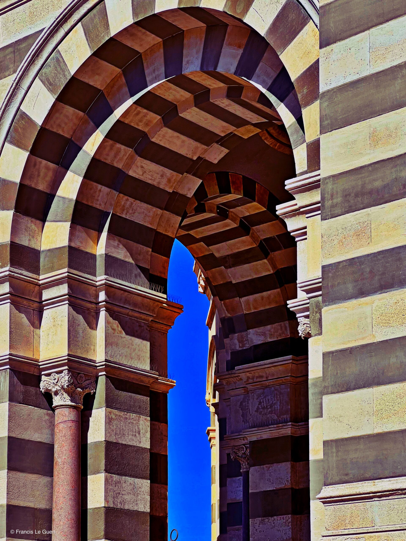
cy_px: 270
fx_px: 1204
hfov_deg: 19.1
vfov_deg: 25.3
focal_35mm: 77
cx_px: 203
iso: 32
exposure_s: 1/1783
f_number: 2.8
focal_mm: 9
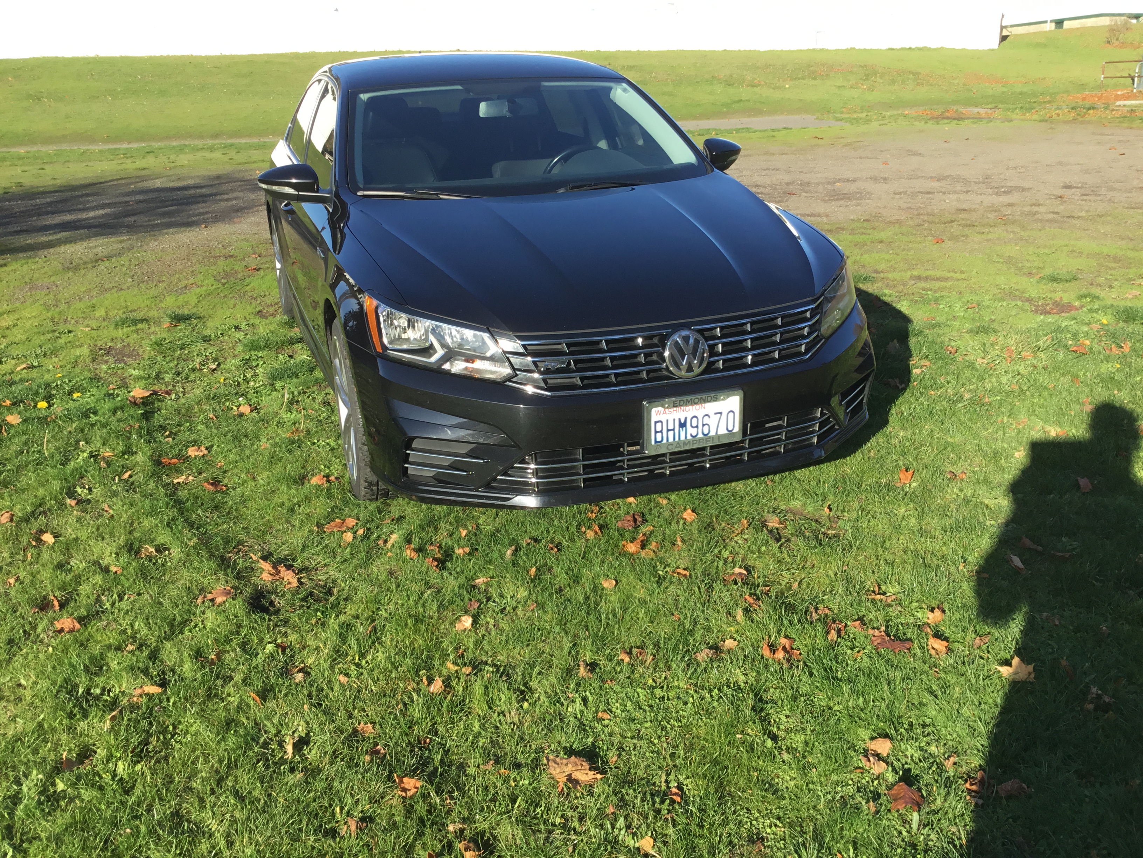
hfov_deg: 58.4
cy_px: 429
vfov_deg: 45.4
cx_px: 572
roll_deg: +1.2
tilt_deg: -17.7
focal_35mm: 31
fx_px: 1024
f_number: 2.4
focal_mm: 3.3
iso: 25
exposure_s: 1/463
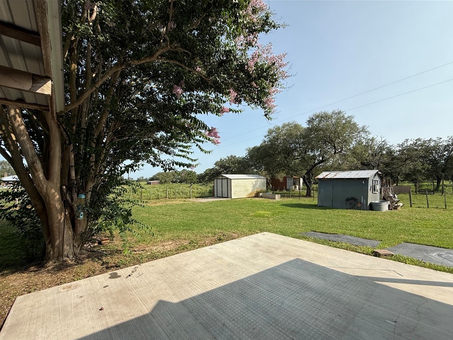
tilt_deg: -0.2
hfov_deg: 98.1
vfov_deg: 81.6
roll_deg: +0.3
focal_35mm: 15
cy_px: 182
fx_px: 196
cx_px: 234
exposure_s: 1/1698
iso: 50
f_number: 2.2
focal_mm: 2.22
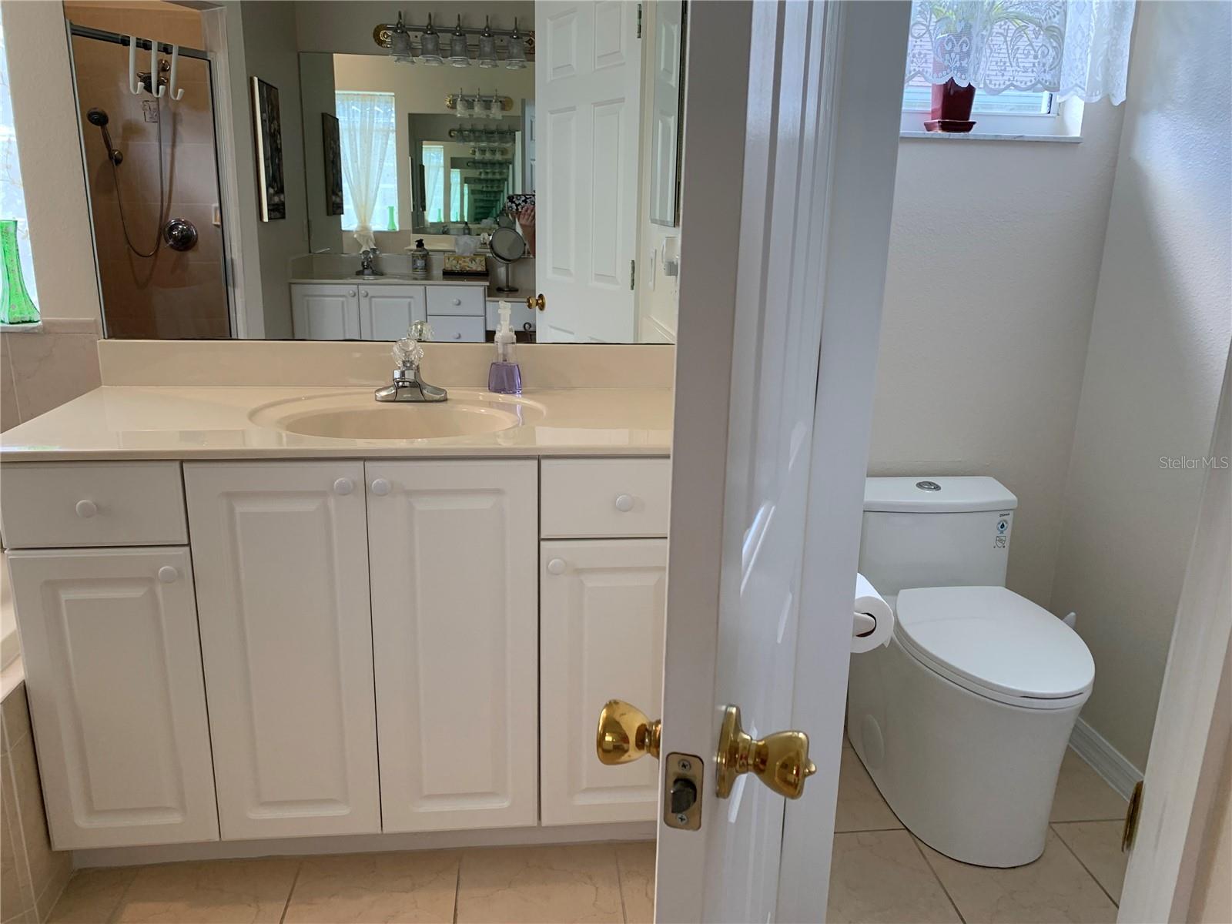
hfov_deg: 67.3
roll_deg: -1.3
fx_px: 925
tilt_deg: -15.3
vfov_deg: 53.1
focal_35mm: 26
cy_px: 462
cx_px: 616
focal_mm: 4.25
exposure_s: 1/121
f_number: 1.8
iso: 100
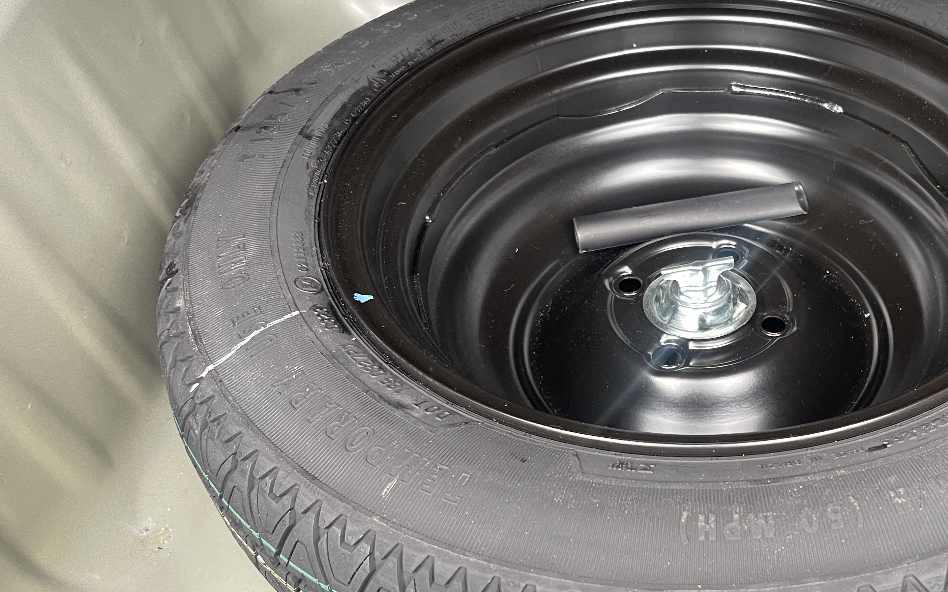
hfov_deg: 50.1
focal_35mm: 38
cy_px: 302
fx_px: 982
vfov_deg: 33.6
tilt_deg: -51.2
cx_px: 671
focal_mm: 5.1
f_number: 1.6
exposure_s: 1/60
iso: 200
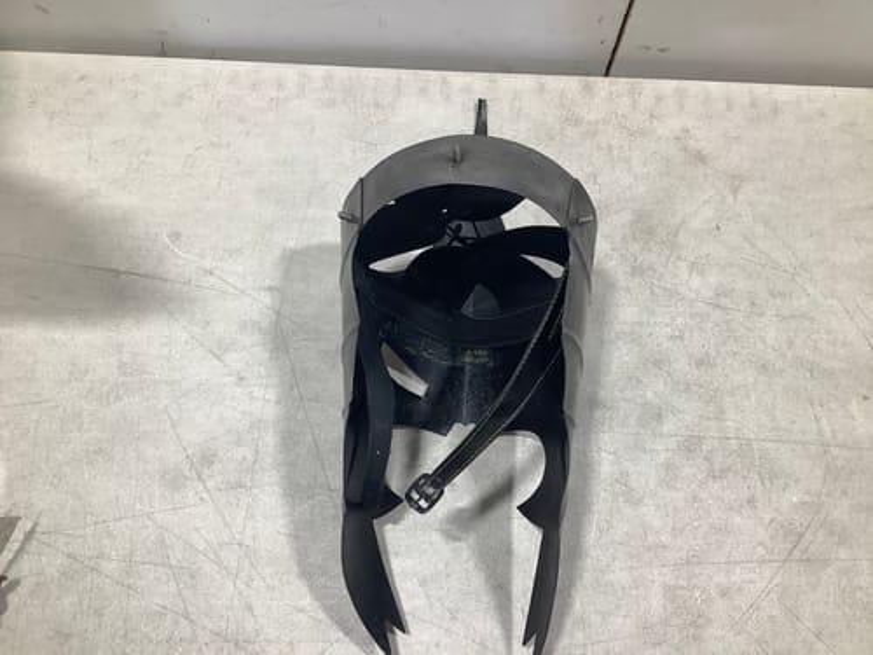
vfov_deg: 45.4
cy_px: 328
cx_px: 436
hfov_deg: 58.4
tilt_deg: -69.8
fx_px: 782
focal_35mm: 31
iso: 80
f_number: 2.4
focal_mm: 3.3
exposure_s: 1/100
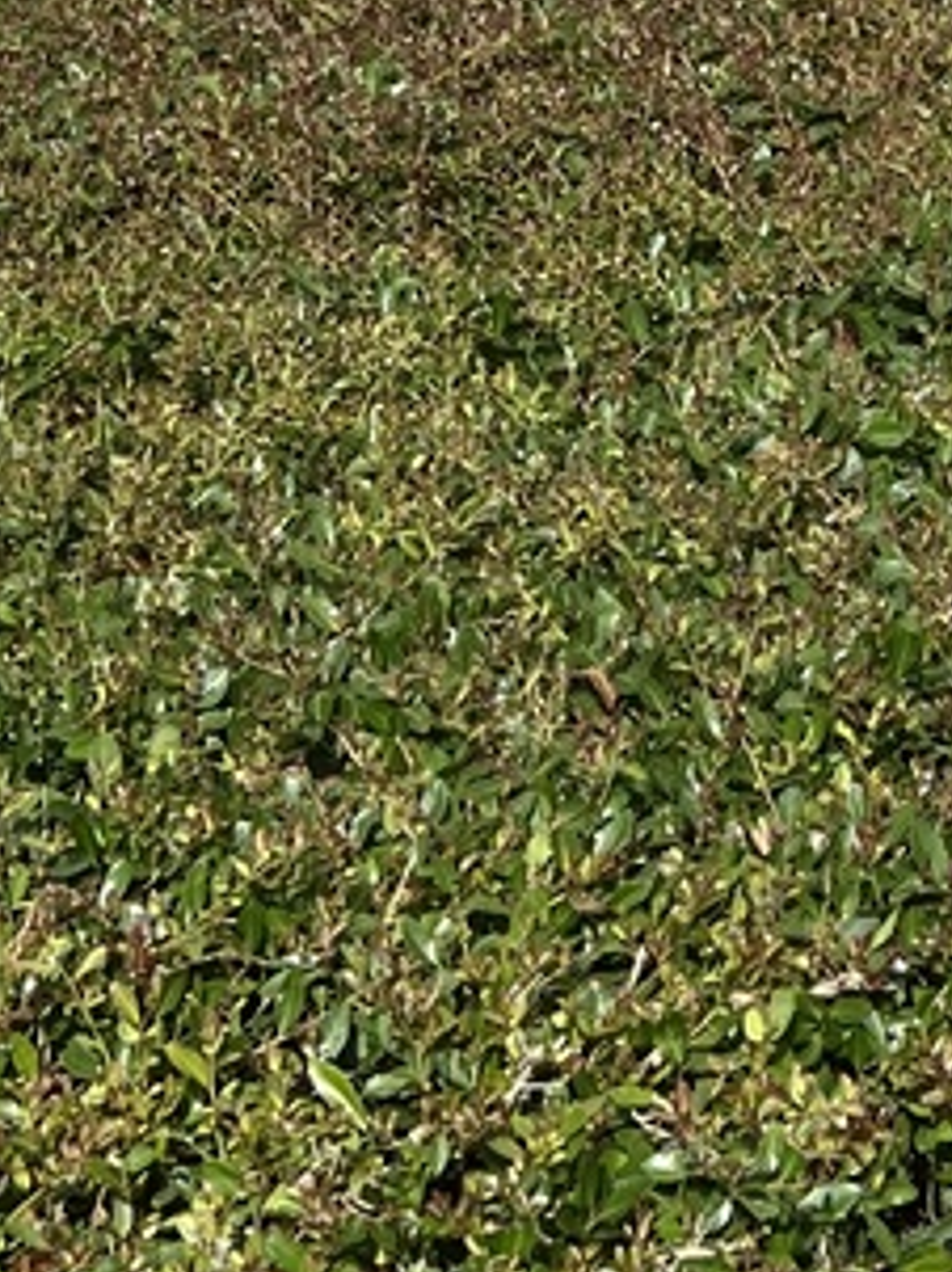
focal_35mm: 124
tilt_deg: +2.8
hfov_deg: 11.8
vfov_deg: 14.5
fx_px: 4553
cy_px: -830
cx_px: 1032
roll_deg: +0.1
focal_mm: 5.7
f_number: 1.5
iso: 50
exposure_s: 1/3968
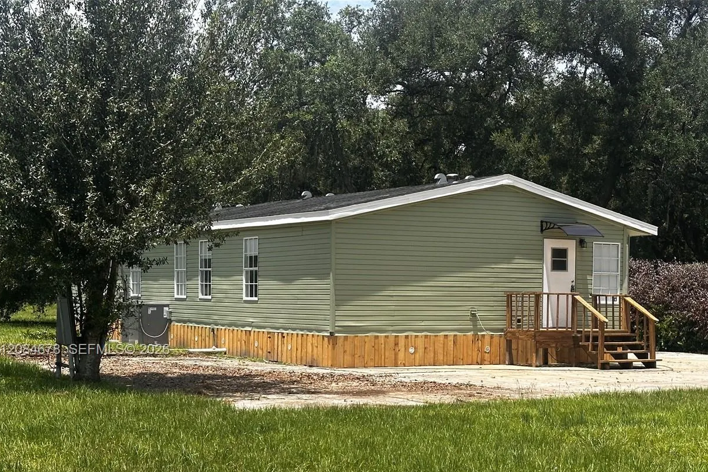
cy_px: 350
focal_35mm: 66
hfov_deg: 30.3
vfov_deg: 20.5
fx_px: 1298
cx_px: 456
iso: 64
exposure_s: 1/3155
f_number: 1.78
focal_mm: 6.86
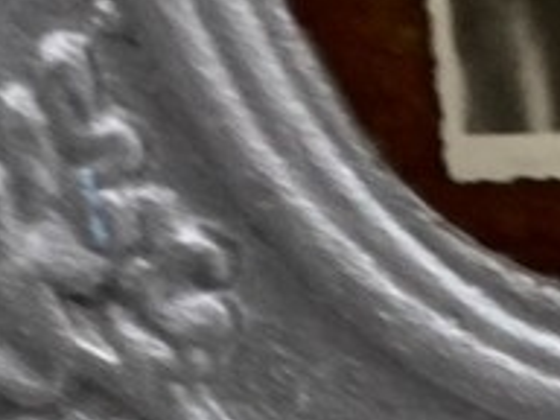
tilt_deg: -52.2
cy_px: 1097
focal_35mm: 139
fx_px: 2249
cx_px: 776
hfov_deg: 13.6
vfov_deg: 9.3
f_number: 1.8
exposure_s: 1/122
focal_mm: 4.25
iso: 80
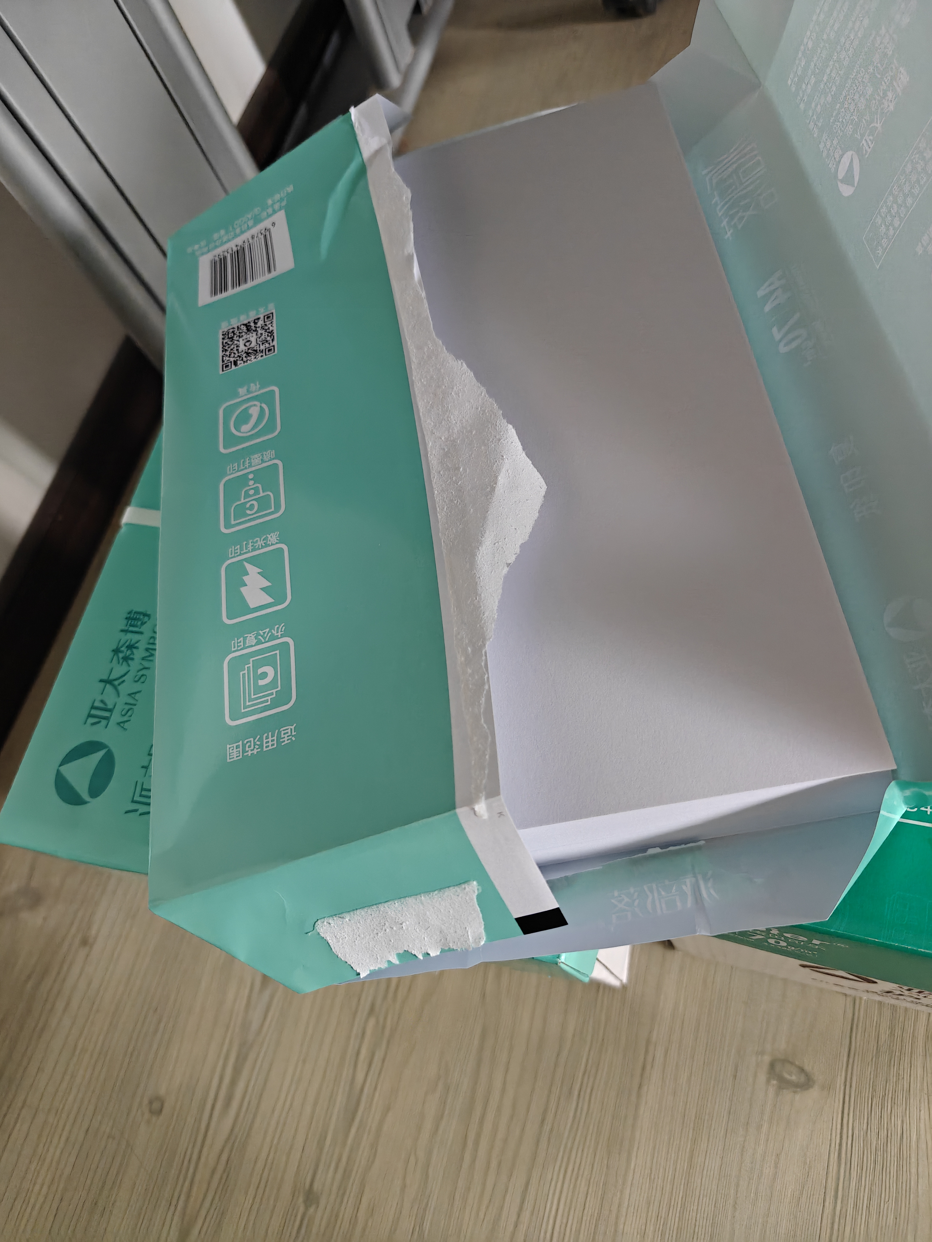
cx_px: 466
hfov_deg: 58.9
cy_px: 621
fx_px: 826
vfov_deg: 73.9
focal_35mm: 23
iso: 1600
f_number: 1.6
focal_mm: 6.06
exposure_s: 1/228
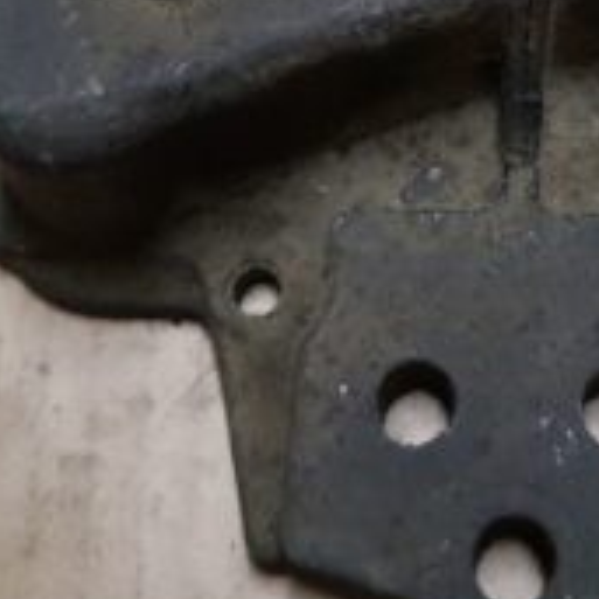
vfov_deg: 24.3
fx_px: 1312
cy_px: -37
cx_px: 508
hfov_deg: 25.1
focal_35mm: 67
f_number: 1.7
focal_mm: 4.2
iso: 250
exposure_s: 1/25
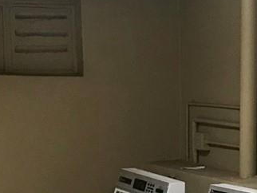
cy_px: 180
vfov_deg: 10.6
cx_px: 271
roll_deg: +0.9
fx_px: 1033
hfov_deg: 13.9
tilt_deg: -6.0
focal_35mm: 139
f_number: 1.8
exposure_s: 1/15
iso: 40
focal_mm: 3.99
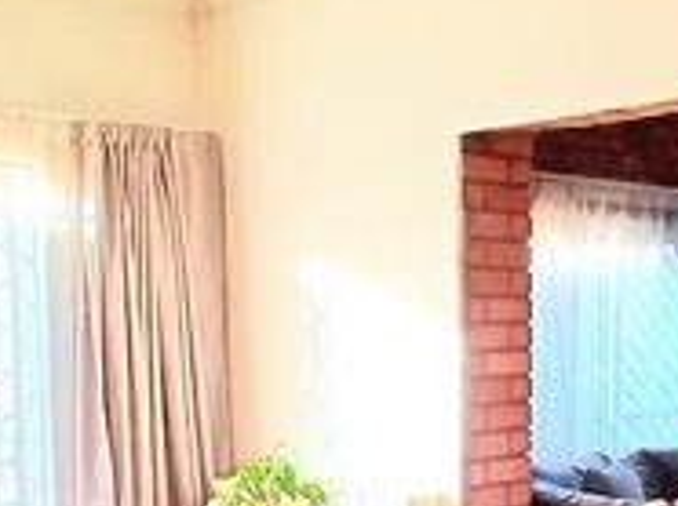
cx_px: 383
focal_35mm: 69
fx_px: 1350
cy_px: 521
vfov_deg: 20.5
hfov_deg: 28.2
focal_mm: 1.64
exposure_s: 1/101
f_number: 2.2
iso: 100
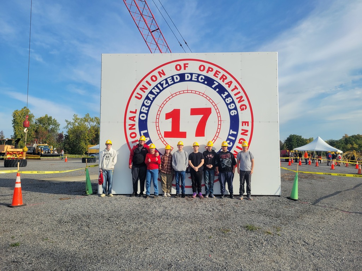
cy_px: 136
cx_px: 181
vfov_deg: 53.1
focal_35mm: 26
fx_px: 272
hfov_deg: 67.3
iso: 40
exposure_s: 1/2043
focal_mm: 5.4
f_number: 1.8
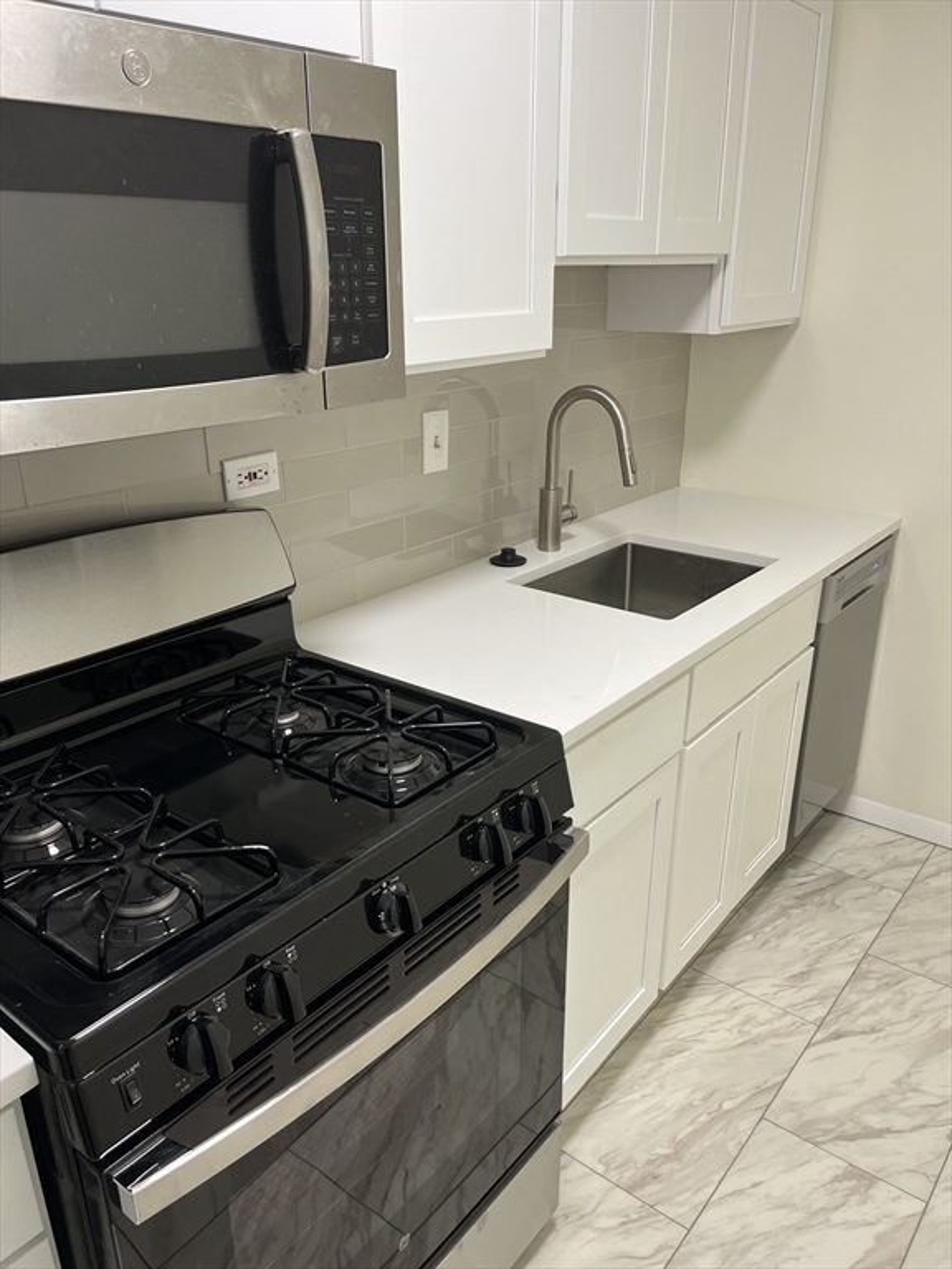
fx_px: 953
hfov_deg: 53.1
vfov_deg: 67.3
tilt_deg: -20.5
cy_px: 634
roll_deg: +1.3
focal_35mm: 26
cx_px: 476
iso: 80
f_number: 1.6
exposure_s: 1/60
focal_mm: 5.1
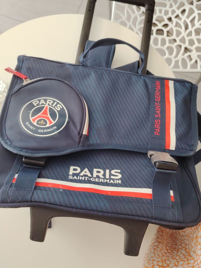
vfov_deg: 60.0
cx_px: 100
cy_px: 134
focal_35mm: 30
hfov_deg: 46.8
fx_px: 232
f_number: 1.75
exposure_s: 1/50
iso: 363
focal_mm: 5.25
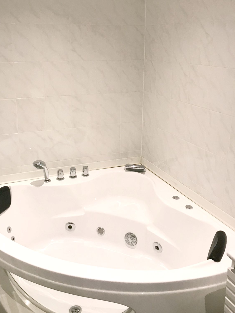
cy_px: 129
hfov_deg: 38.6
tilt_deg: -13.0
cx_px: 104
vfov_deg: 49.9
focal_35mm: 37
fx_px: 335
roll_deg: +0.3
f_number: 1.8
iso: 40
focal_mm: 3.99
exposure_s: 1/25
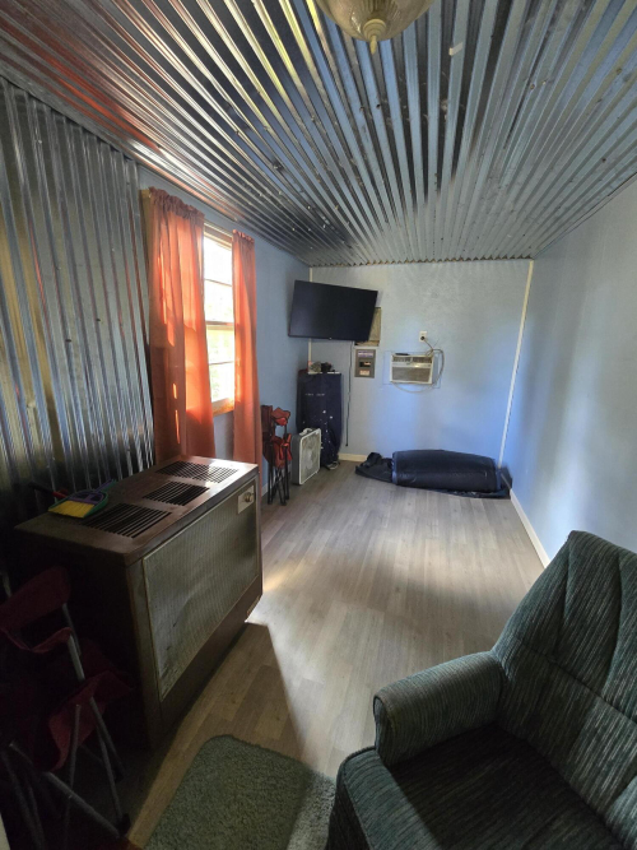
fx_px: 319
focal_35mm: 13
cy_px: 425
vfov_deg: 106.2
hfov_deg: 89.9
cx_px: 318
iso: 640
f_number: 2.2
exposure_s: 1/60
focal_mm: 2.2
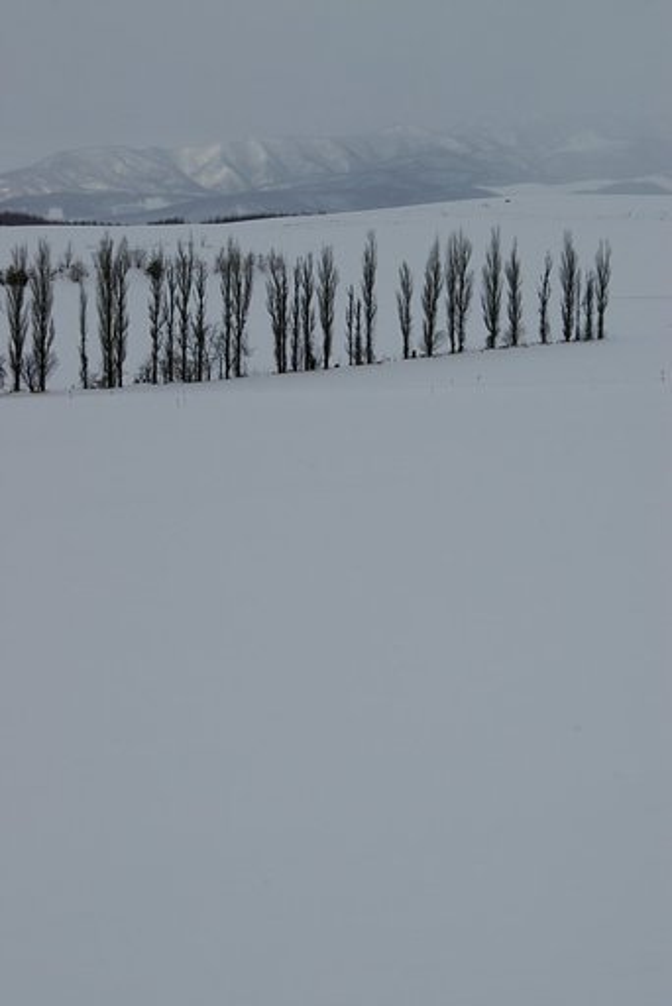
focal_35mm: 110
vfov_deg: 18.7
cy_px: 503
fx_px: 3062
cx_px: 336
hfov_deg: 12.5
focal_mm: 73
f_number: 10
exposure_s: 1/1000
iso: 200
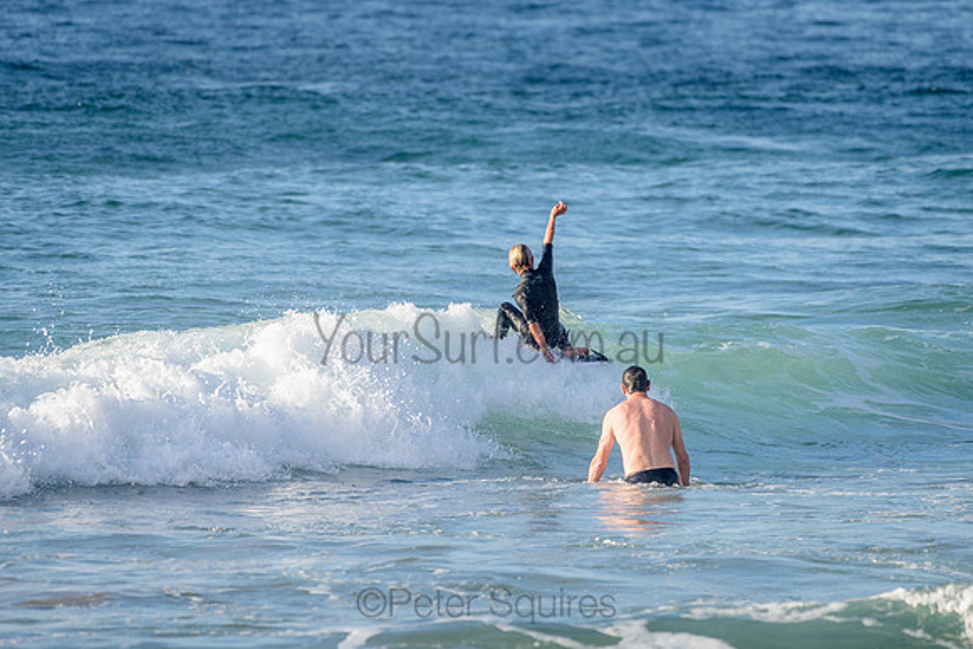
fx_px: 16570
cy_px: 332
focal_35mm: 613
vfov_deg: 2.2
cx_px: 498
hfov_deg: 3.4
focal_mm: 500
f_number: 5.6
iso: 250
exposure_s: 1/1250
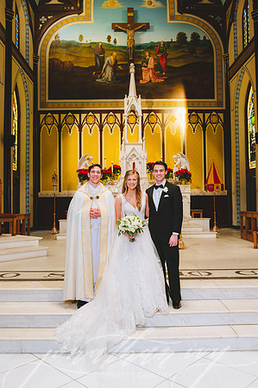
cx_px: 129
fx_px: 345
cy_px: 194
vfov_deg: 58.8
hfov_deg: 41.0
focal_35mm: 32
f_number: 5
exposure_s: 1/200
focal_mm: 32
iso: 1600
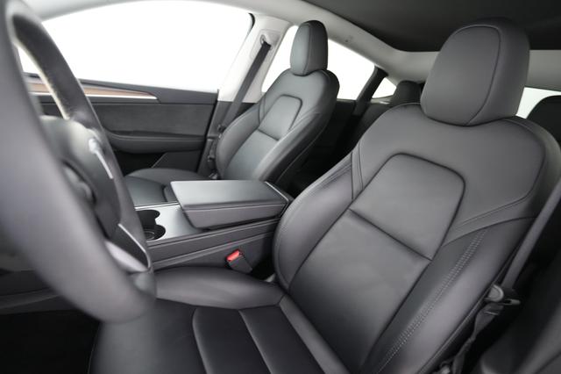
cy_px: 187
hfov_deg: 93.3
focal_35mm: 17
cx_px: 280
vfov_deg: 70.4
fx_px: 265
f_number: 2.8
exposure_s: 1/30
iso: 5000
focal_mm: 17
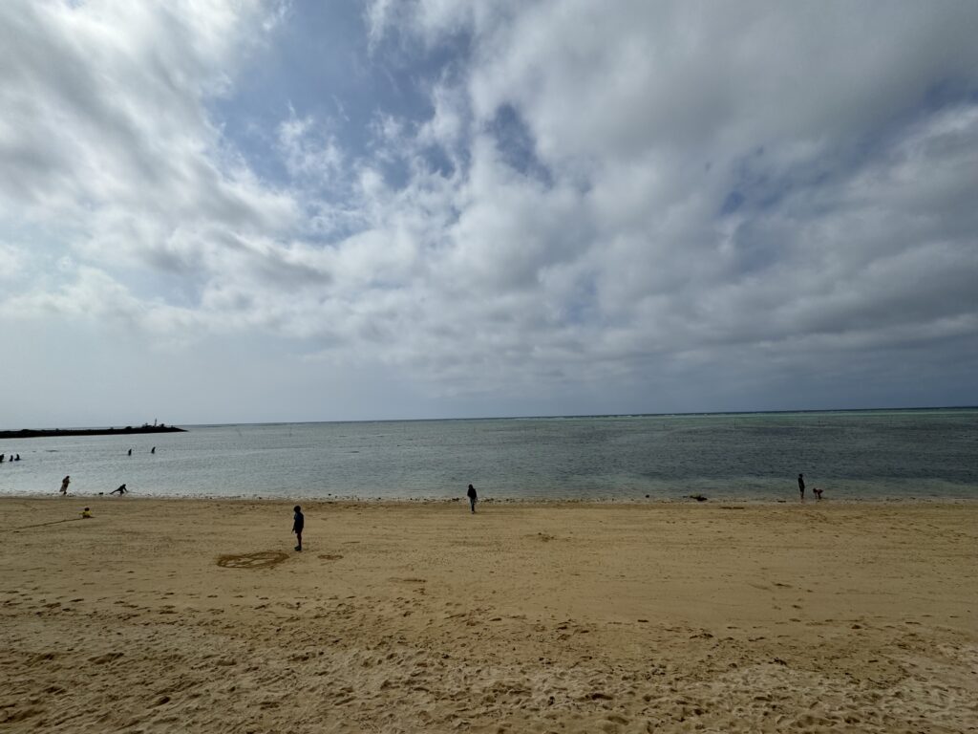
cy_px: 367
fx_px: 396
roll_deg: +1.5
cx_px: 489
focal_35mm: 14
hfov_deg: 102.1
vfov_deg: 85.7
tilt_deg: +7.2
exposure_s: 1/5650
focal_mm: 2.22
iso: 40
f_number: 2.2
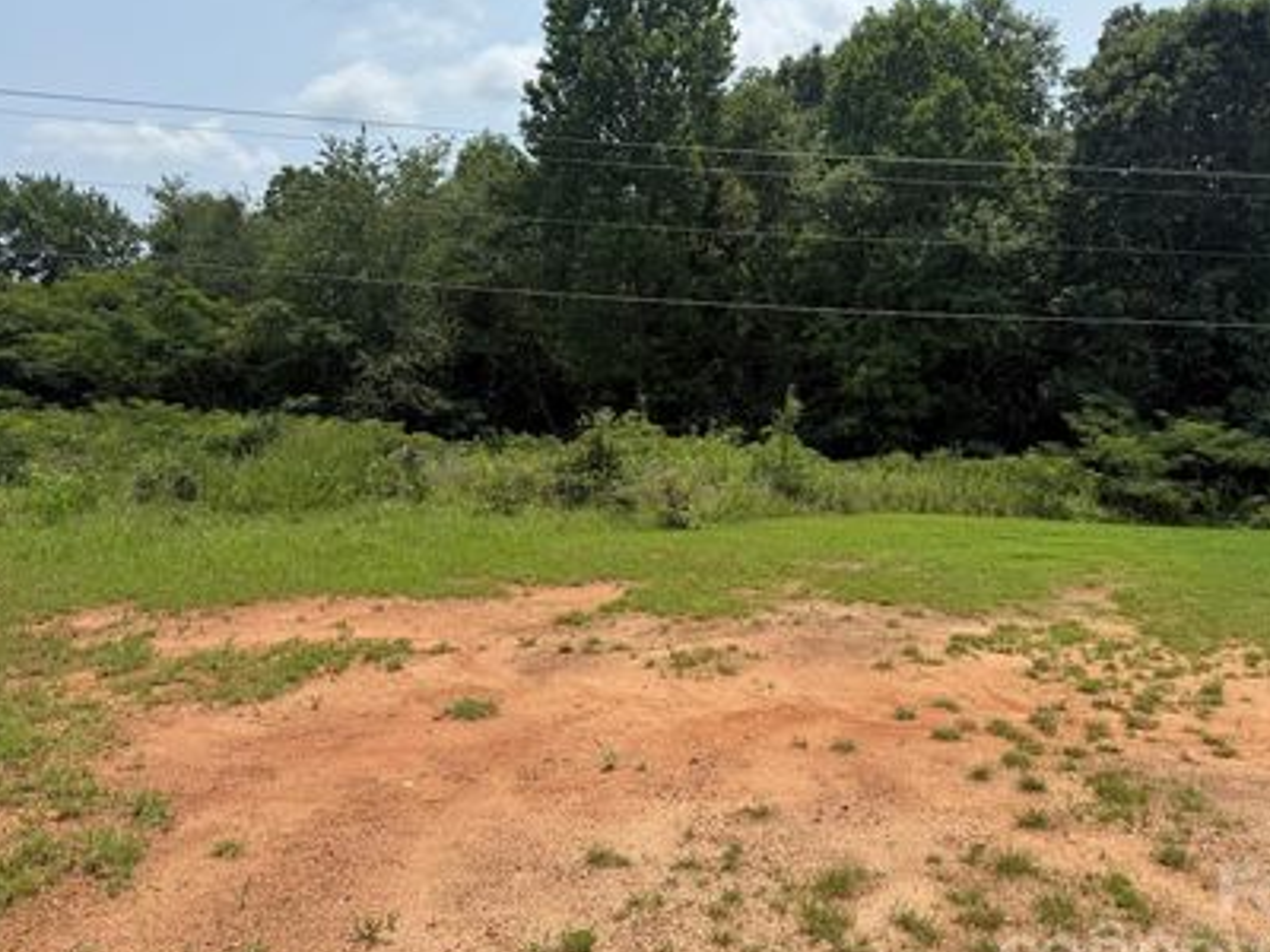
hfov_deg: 59.9
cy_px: 420
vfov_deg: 46.7
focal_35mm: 30
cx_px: 673
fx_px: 1101
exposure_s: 1/5319
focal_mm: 6.76
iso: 80
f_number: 1.78
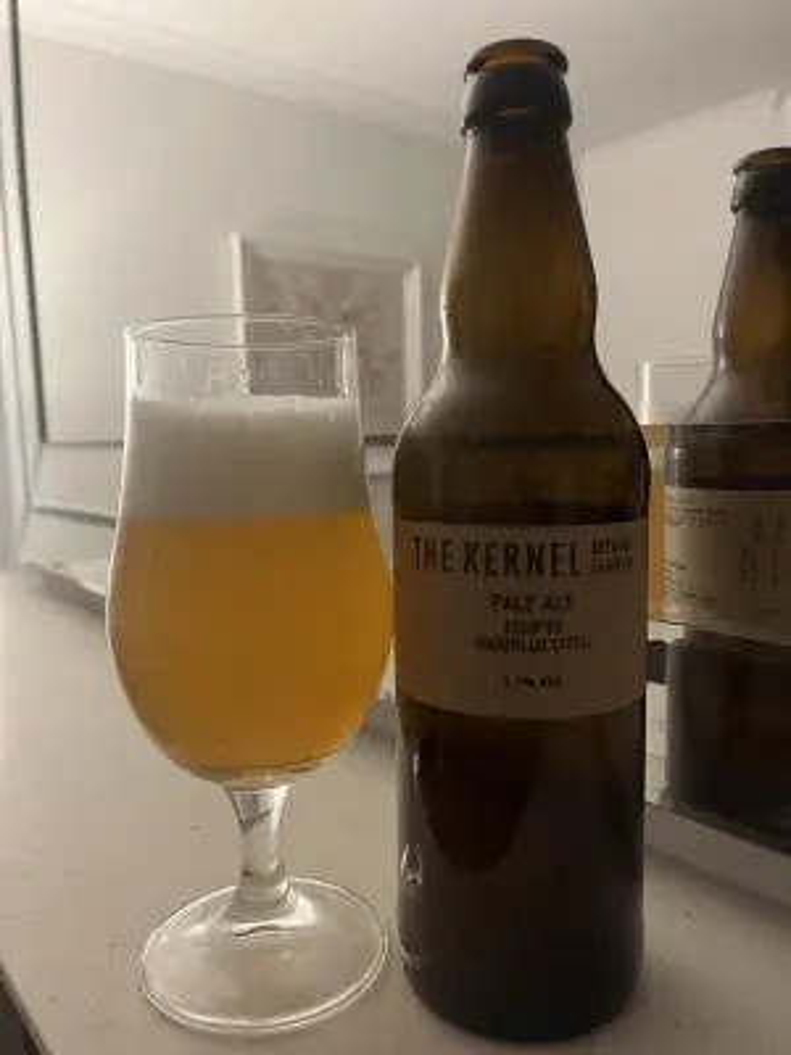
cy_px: 528
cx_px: 396
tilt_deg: -6.8
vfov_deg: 67.3
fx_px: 792
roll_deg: +2.5
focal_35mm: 26
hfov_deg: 53.1
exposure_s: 1/33
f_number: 1.6
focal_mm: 5.1
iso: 500
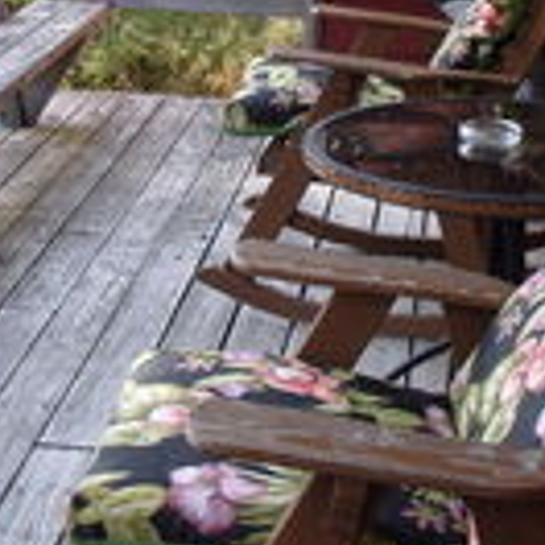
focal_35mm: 86
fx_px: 1532
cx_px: 235
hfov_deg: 20.2
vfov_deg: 19.9
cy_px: 87
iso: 80
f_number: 4.1
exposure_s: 1/125
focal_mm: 7.8
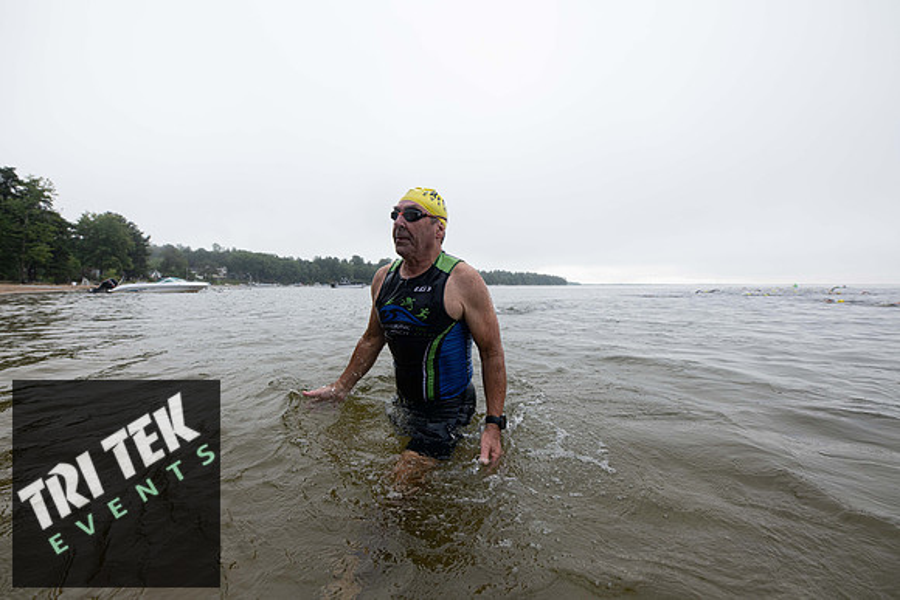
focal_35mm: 14
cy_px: 300
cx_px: 450
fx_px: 350
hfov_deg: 104.2
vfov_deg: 81.2
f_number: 4
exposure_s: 1/640
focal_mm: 14
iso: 400
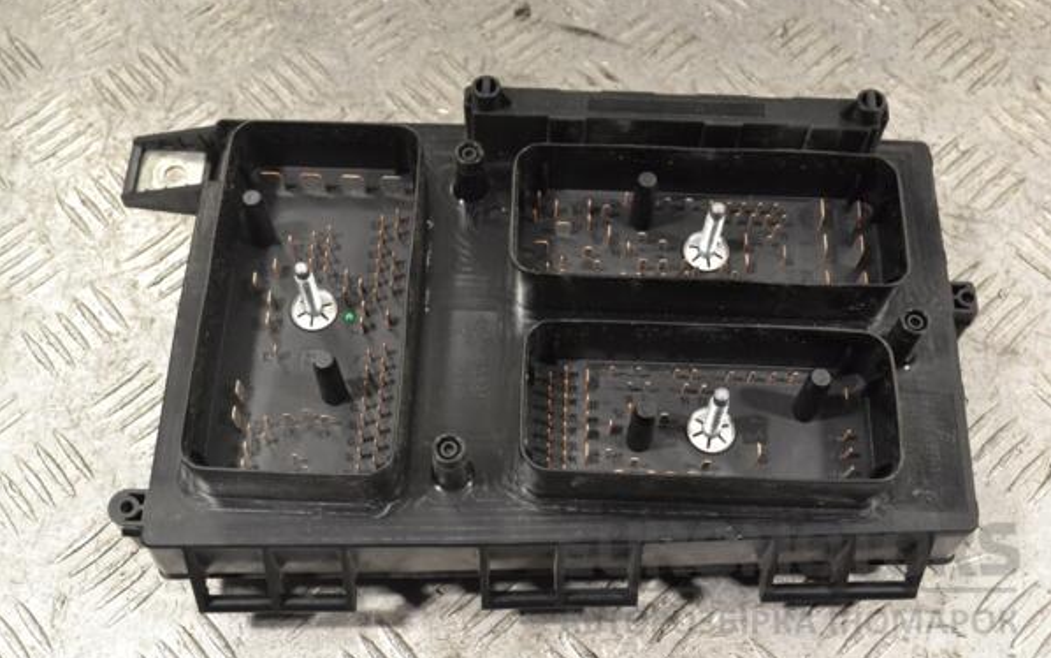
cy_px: 315
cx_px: 526
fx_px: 1275
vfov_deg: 28.9
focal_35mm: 45
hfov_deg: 44.8
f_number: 8
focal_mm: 29
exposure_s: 1/250
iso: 3200
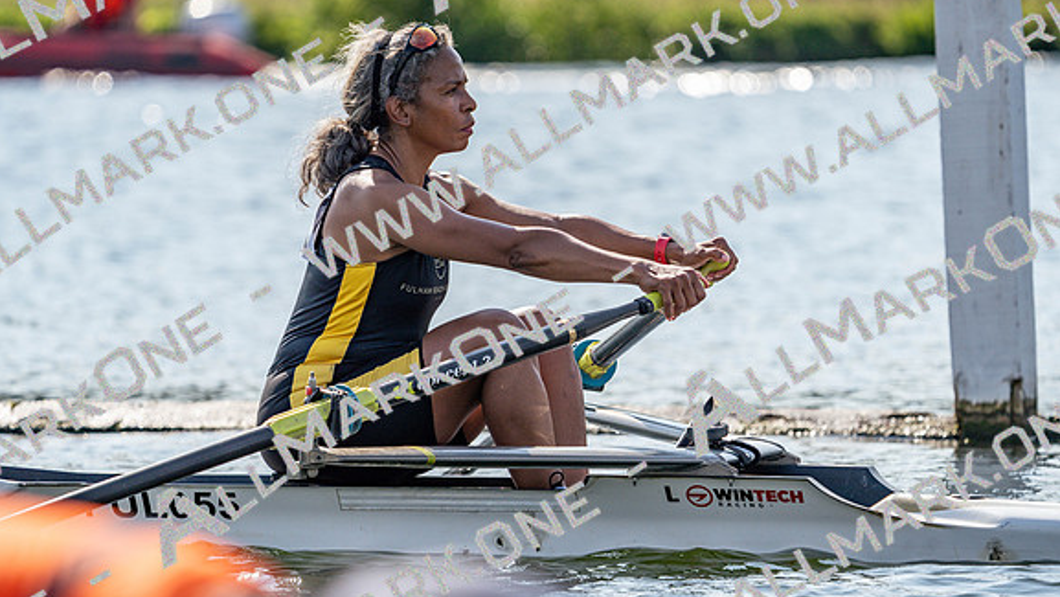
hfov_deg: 5.4
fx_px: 11303
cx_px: 529
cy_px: 284
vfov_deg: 3.0
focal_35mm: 402
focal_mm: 382
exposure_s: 1/1600
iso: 125
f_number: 6.3
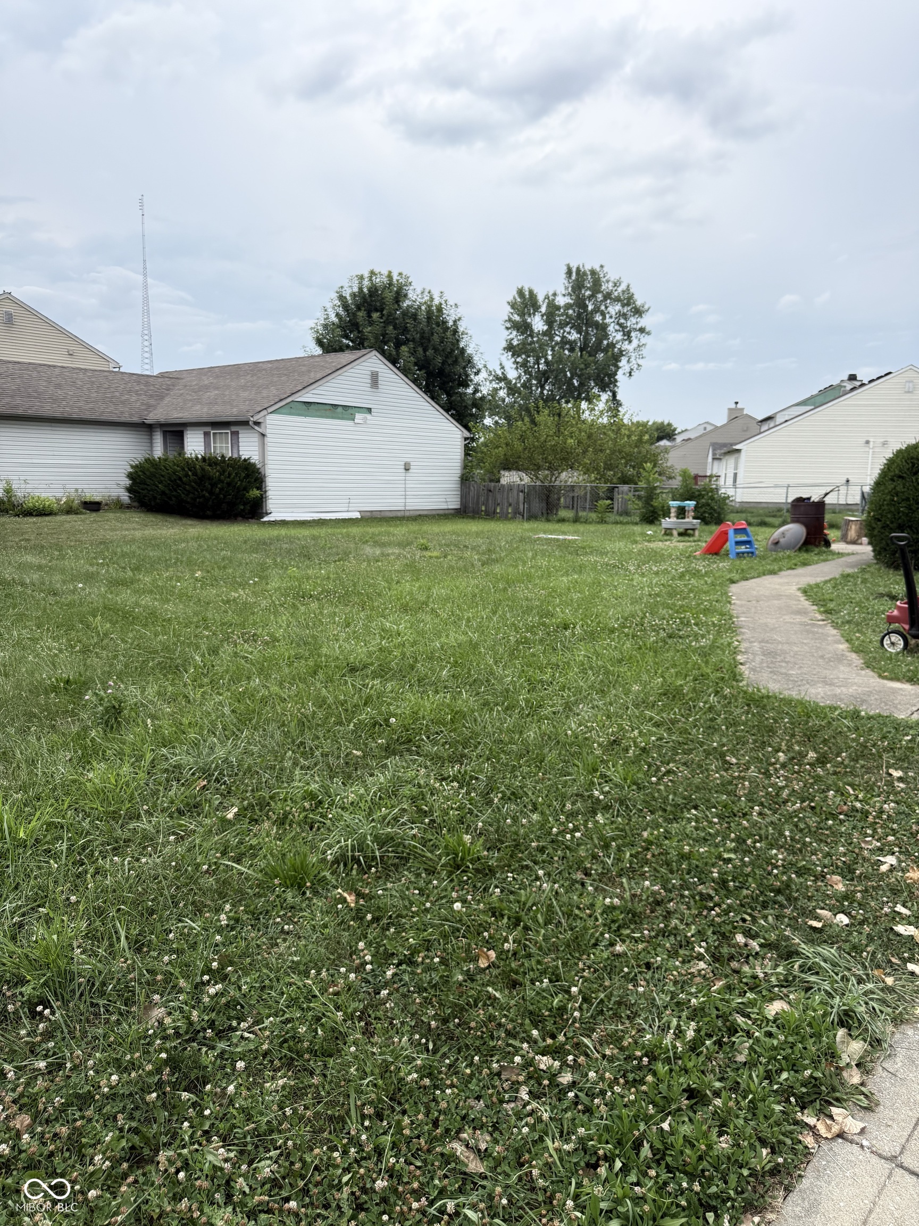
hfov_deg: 56.8
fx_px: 850
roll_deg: -2.2
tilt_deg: -7.8
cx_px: 460
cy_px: 613
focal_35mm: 24
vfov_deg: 71.6
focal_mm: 6.76
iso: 100
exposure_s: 1/1437
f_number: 1.78
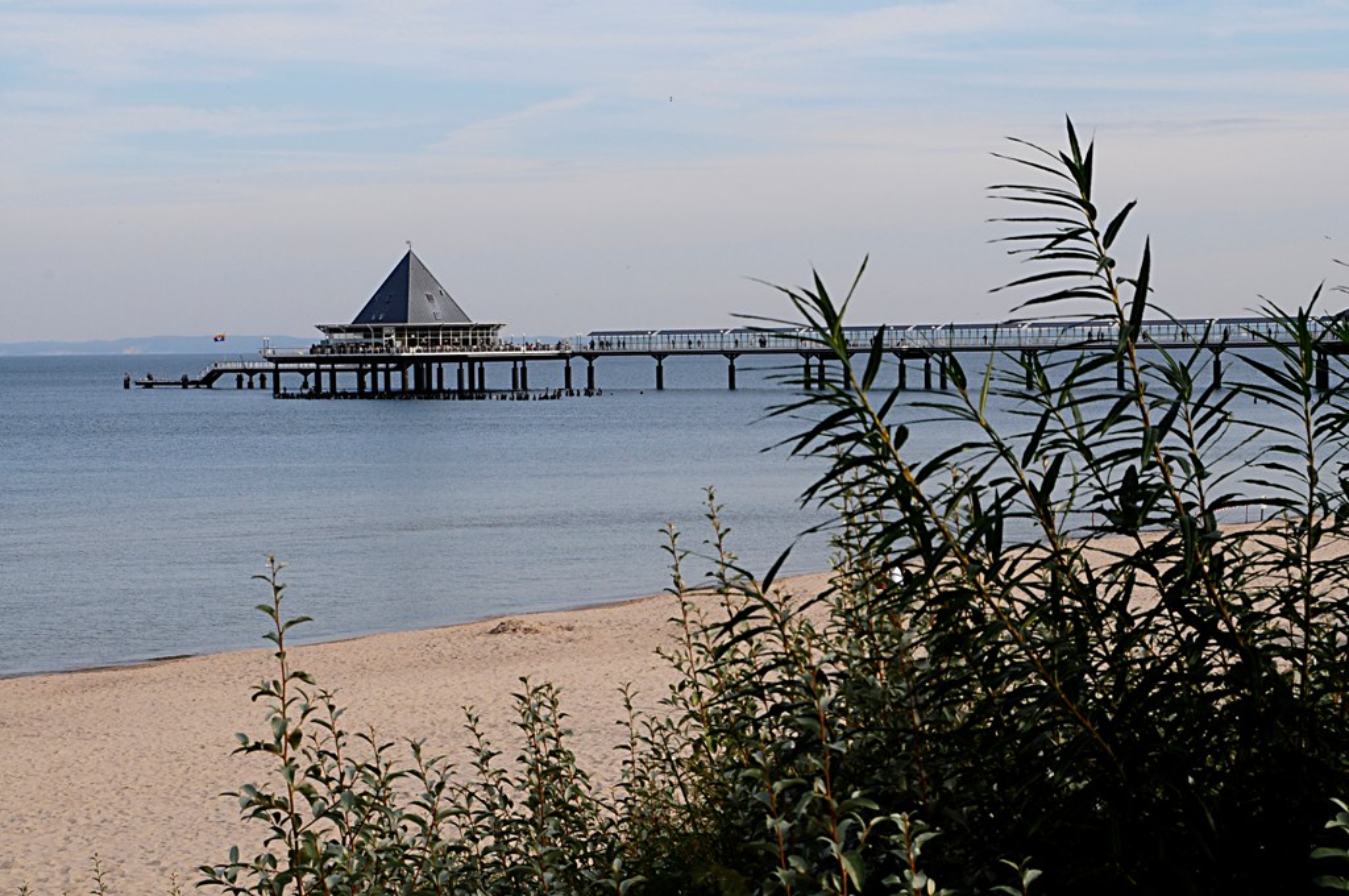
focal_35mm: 78
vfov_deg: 17.4
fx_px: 2919
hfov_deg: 26.0
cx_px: 674
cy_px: 448
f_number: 14
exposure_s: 1/160
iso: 200
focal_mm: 52
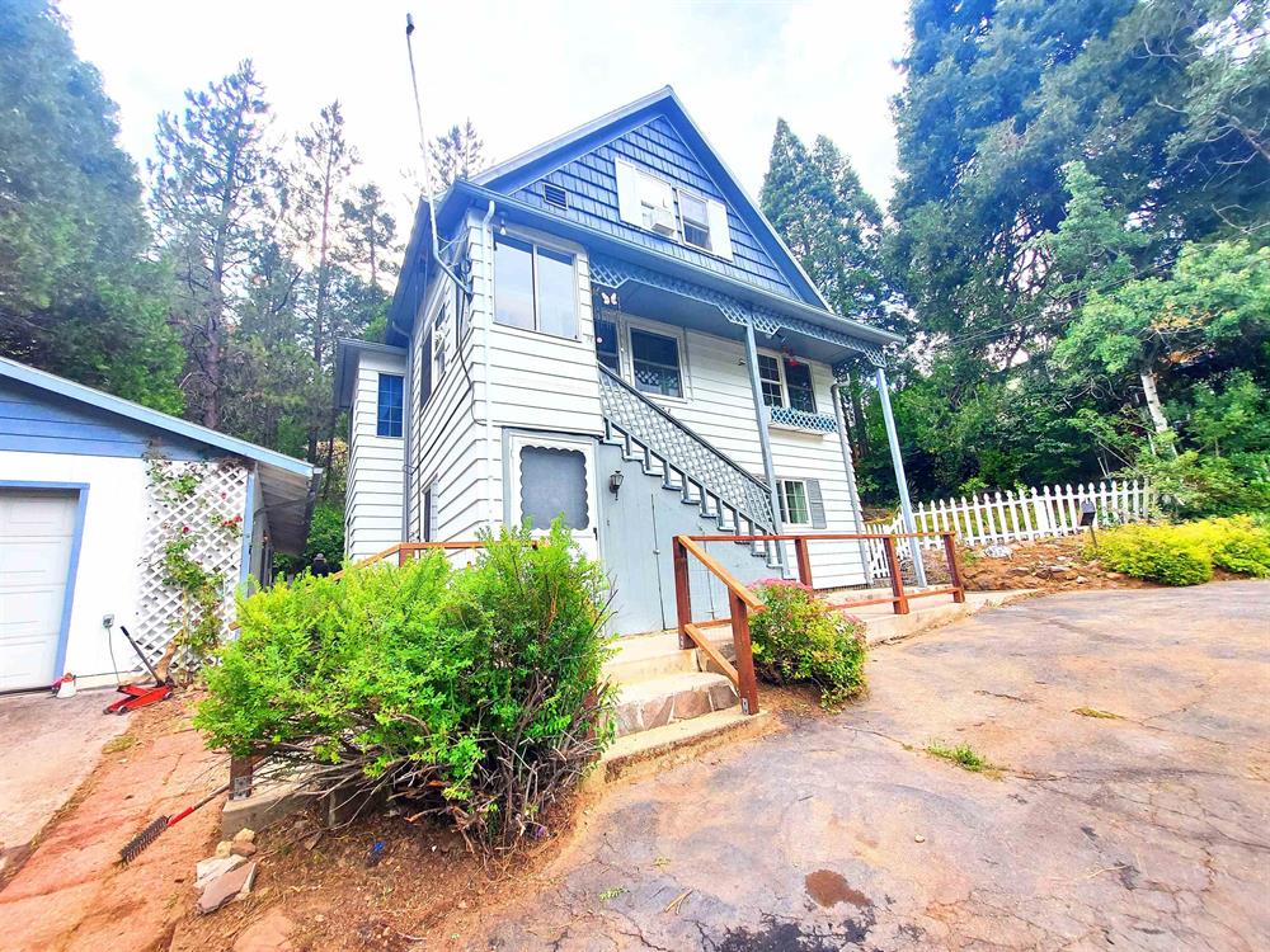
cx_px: 635
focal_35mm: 13
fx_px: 477
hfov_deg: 106.2
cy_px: 476
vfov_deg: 89.9
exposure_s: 1/305
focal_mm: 1.74
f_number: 2.2
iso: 50
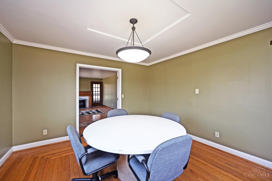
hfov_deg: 104.3
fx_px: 106
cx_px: 136
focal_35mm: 14
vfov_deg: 81.2
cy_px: 90
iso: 200
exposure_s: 1/80
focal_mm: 14
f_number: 4.5
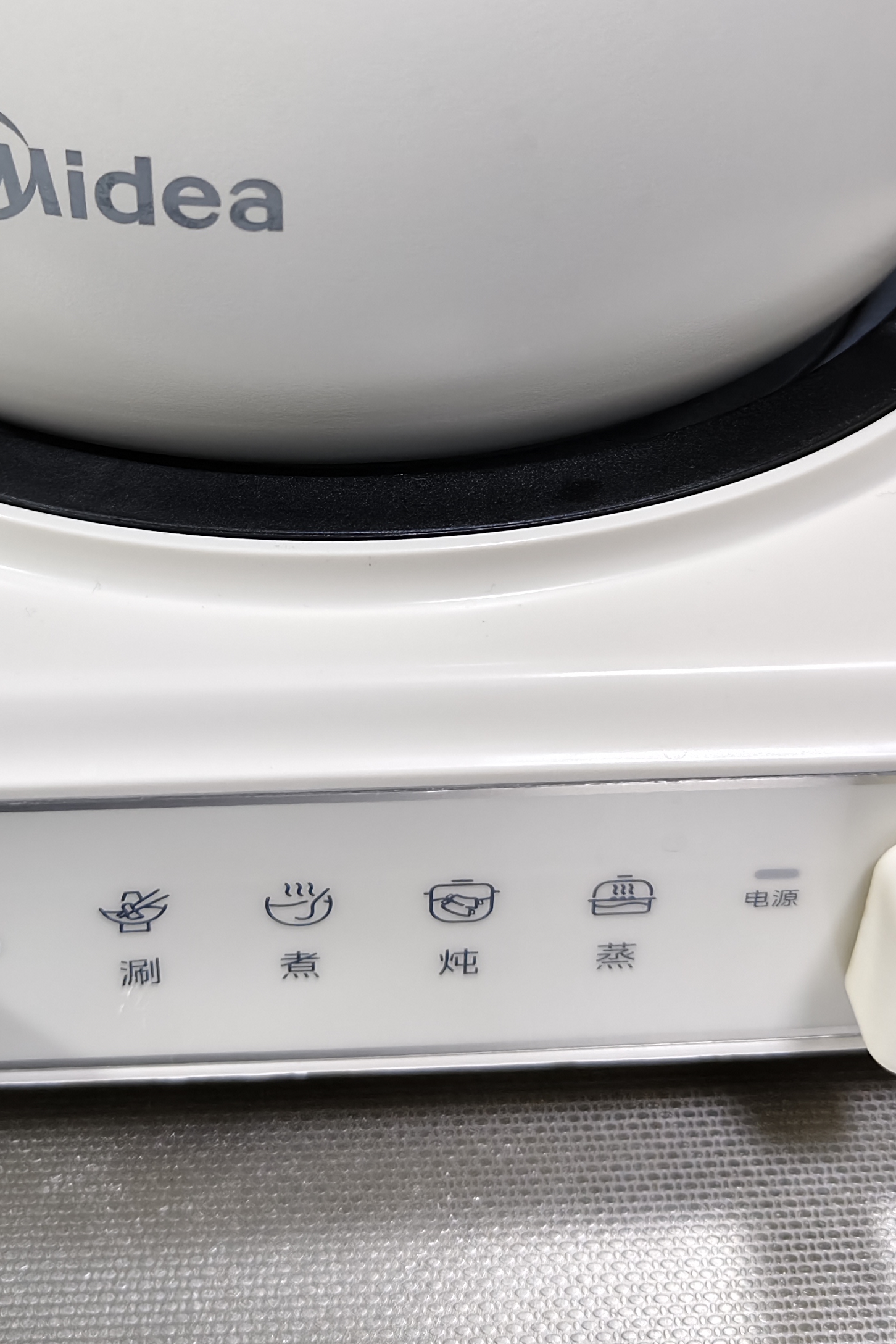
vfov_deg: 42.1
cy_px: 315
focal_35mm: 45
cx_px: 384
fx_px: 1679
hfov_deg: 29.8
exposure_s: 1/50
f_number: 1.88
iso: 974
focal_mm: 5.56
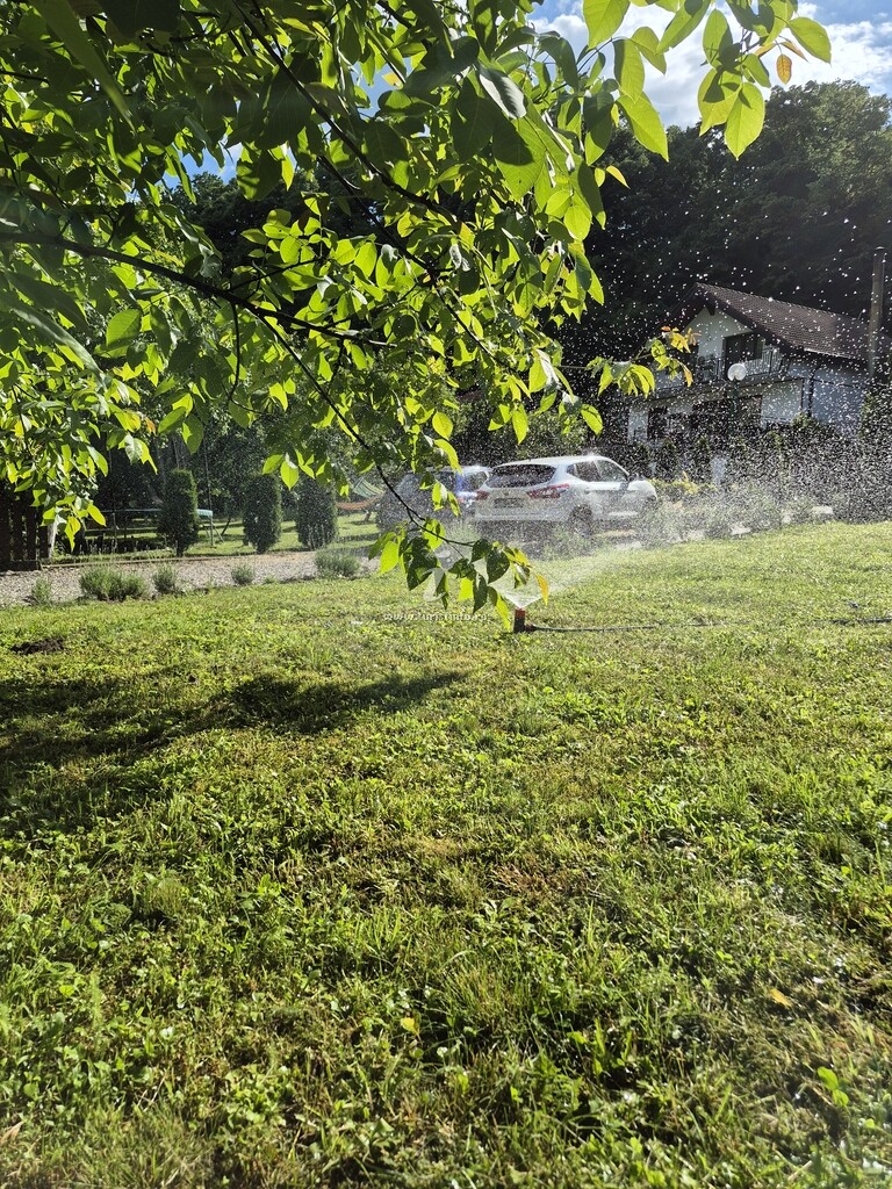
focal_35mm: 23
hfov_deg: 58.9
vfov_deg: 73.9
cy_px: 594
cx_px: 446
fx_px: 790
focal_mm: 5.4
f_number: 1.8
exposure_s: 1/1876
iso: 25
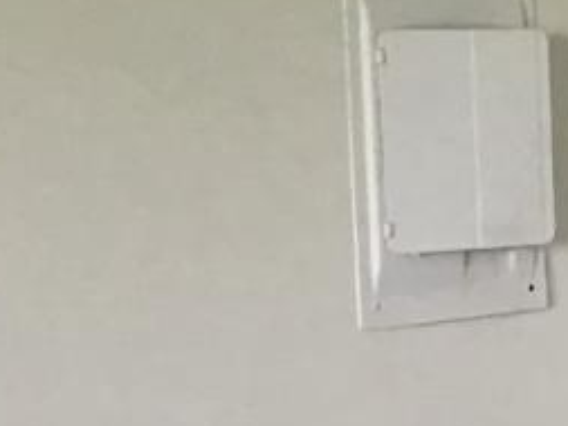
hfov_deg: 9.3
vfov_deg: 8.0
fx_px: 3021
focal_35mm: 184
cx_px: 1475
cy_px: 409
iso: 50
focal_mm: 3.3
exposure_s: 1/30
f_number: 2.4
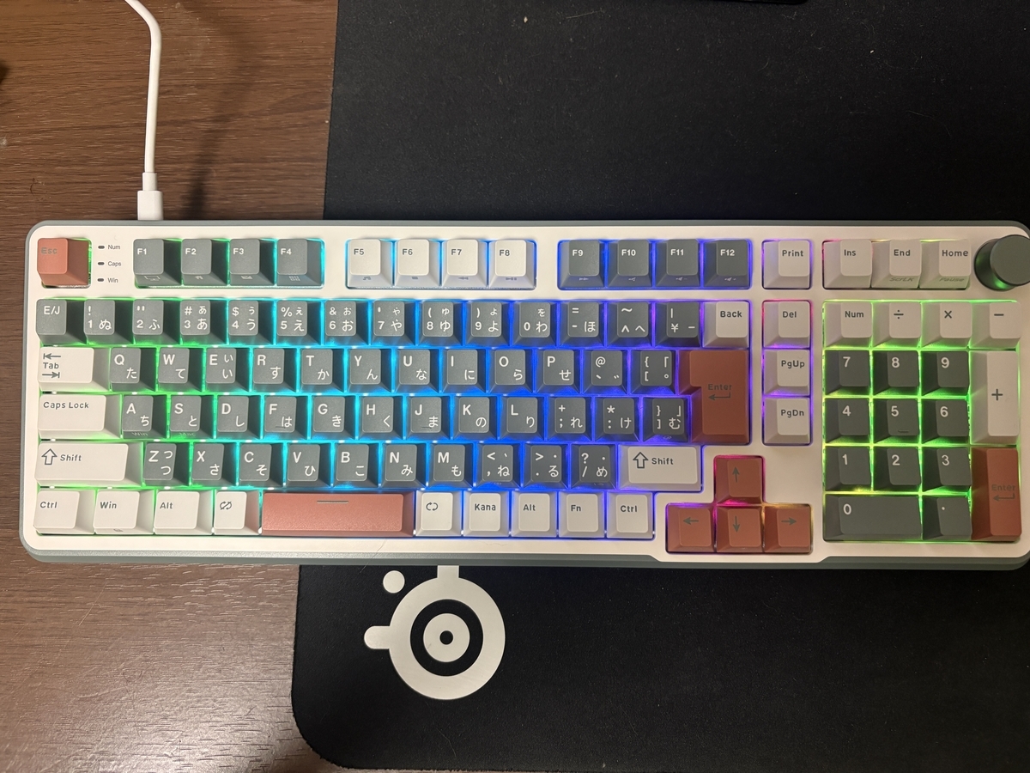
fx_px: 774
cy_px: 386
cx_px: 515
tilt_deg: -78.7
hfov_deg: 67.3
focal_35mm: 26
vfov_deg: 53.1
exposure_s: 1/50
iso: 250
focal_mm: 5.96
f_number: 1.6
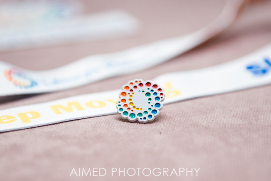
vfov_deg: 14.7
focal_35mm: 93
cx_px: 133
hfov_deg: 21.9
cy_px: 93
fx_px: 701
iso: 800
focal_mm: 70
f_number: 3.2
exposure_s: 1/200
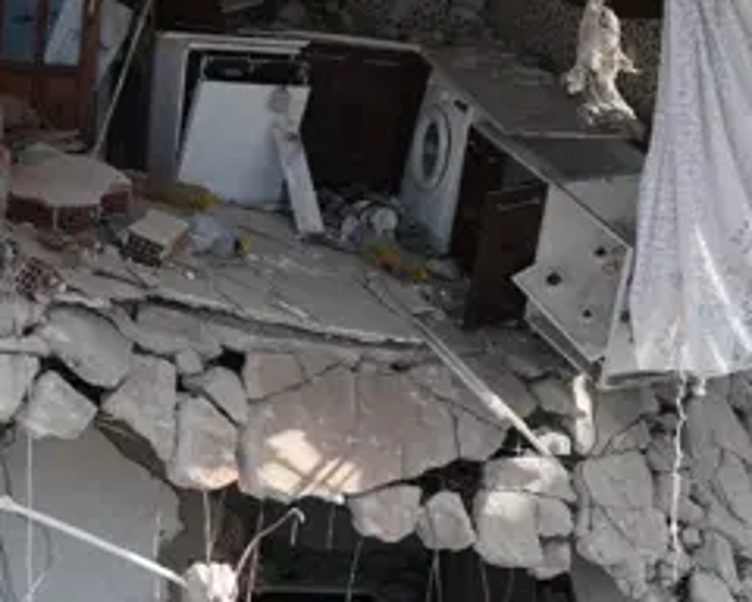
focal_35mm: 86
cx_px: -401
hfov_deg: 19.2
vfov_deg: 17.8
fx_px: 1914
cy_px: 158
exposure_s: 1/1250
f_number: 2.8
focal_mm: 12.29
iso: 130
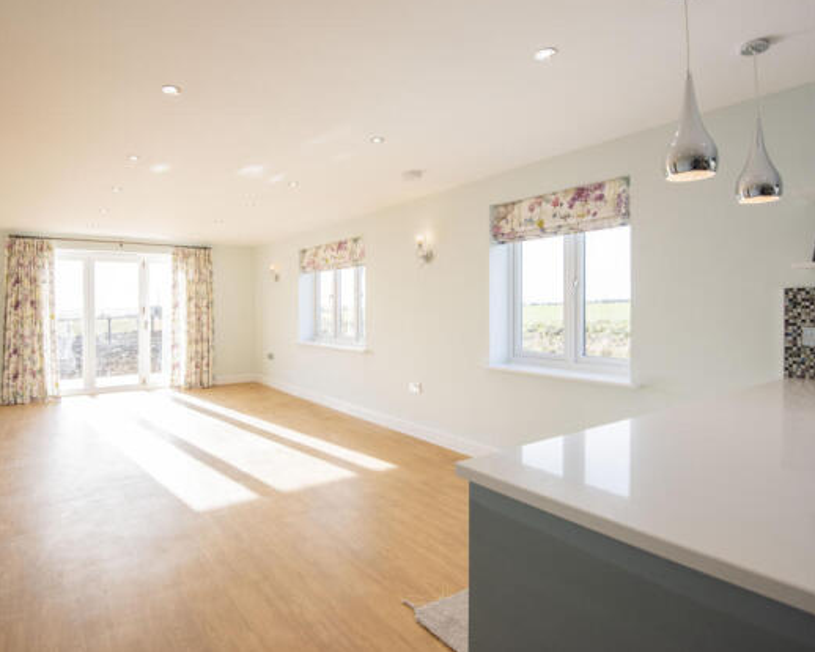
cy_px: 311
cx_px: 375
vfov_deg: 70.8
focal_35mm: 19
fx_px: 458
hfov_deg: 83.1
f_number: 8
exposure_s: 1/250
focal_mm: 16
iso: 800
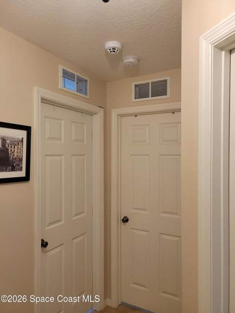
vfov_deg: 67.3
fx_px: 235
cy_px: 156
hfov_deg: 53.1
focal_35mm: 26
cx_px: 118
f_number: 1.8
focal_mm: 5.4
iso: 320
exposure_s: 1/120
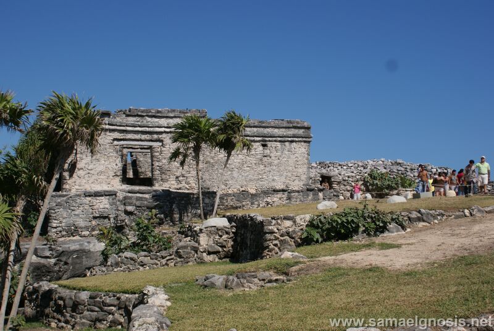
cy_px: 166
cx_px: 247
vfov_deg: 29.9
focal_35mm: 45
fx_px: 618
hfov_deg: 43.6
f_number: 5.6
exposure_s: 1/1000
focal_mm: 30
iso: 100
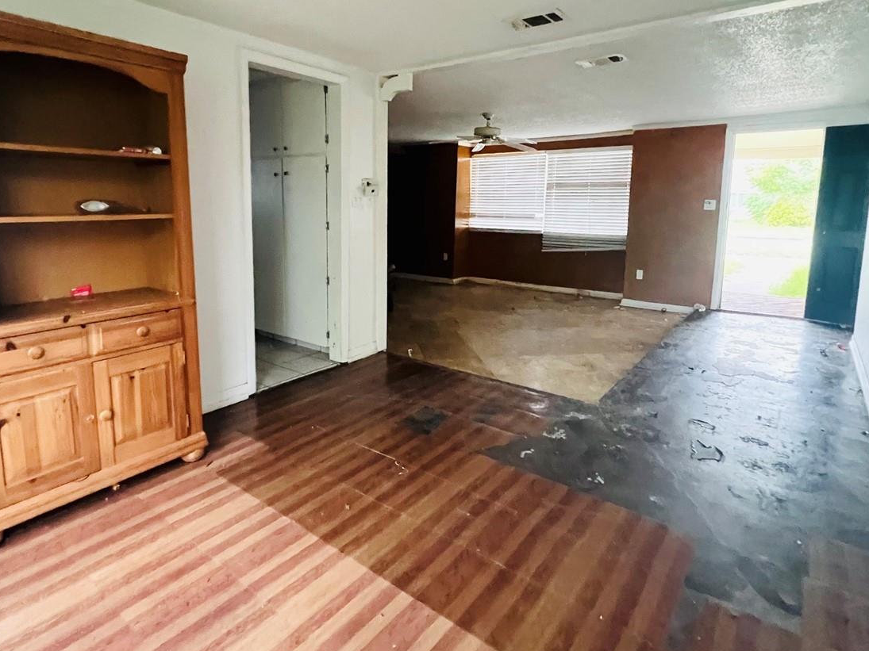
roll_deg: +0.0
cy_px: 259
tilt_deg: -7.4
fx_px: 477
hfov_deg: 84.6
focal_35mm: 19
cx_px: 413
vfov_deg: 68.0
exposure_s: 1/60
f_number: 1.8
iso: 1000
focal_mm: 1.57
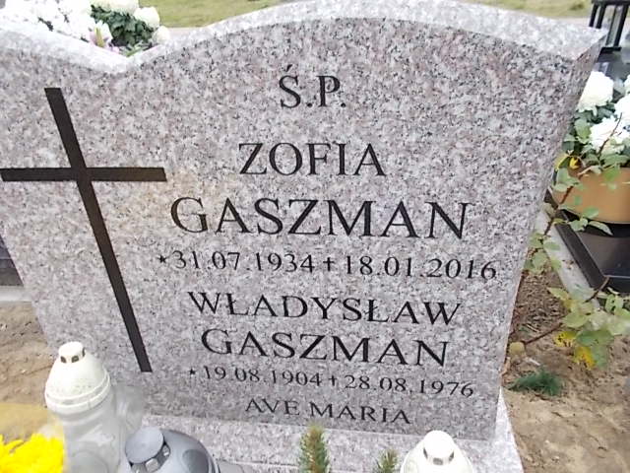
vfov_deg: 53.1
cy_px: 236
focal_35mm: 26
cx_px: 315
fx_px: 473
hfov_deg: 67.3
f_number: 3.2
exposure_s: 1/30
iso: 80
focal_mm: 4.6
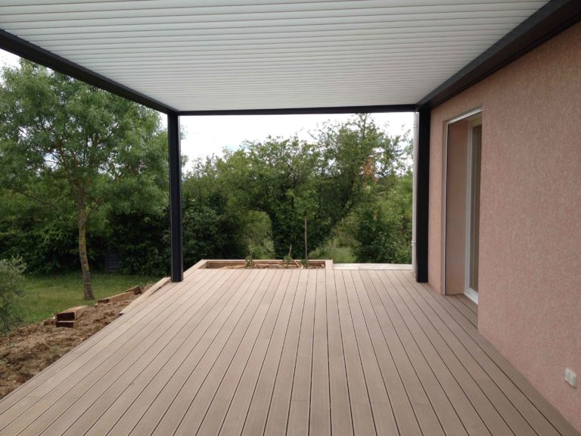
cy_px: 218
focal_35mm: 35
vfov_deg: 40.7
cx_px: 290
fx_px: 587
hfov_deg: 52.6
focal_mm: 4.28
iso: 50
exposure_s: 1/642
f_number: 2.4
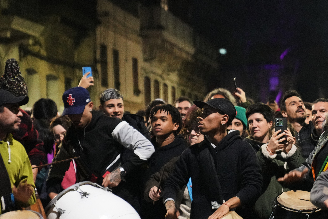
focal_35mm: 144
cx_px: 213
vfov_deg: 9.5
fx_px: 1312
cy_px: 202
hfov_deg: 14.2
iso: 6400
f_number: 2.8
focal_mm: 70
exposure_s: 1/125
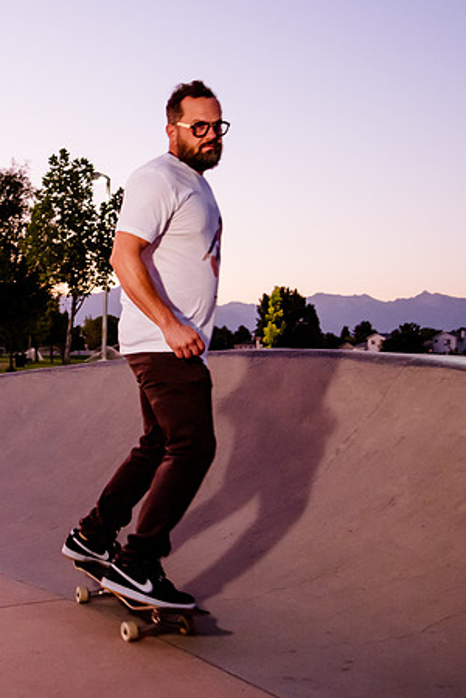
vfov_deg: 36.8
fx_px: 1048
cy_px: 297
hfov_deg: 24.5
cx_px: 60
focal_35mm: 54
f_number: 4
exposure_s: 1/125
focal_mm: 31
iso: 4000
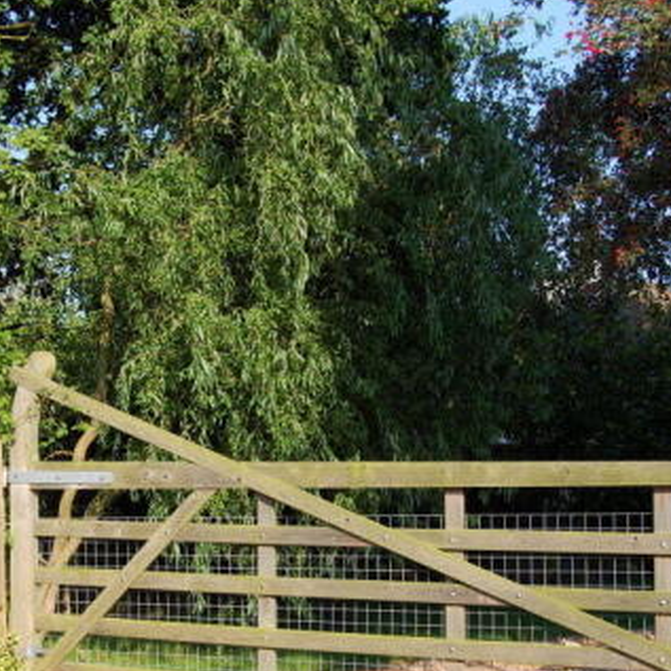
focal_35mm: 79
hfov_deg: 21.8
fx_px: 1733
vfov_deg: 21.9
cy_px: 432
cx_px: 180
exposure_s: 1/250
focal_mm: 30
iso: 200
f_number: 8
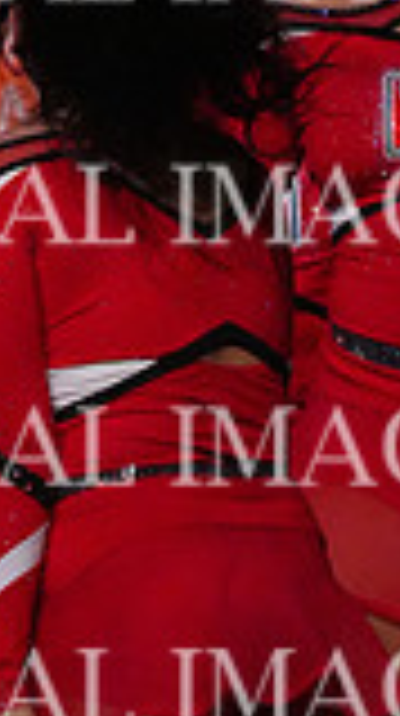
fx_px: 23923
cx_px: 524
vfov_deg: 1.7
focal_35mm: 1264
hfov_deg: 1.0
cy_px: 567
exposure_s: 1/1250
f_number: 5.6
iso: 16000
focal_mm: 330
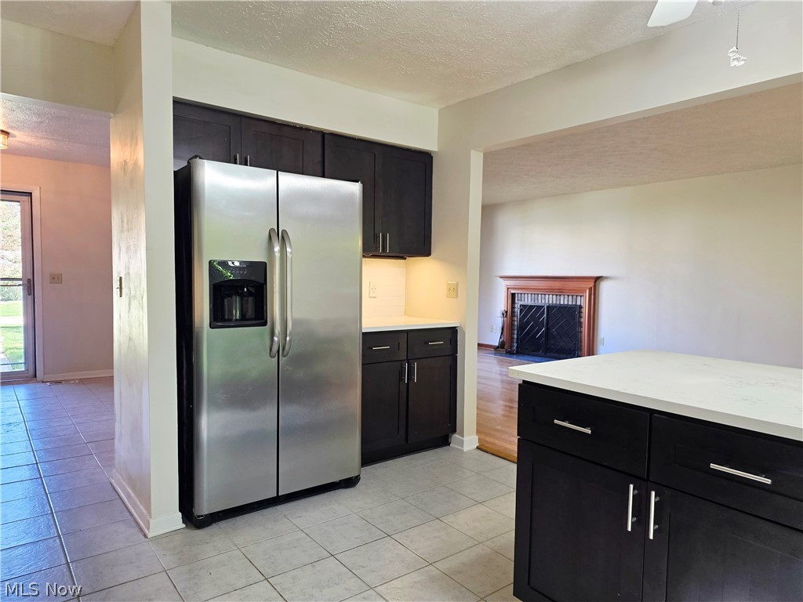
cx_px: 402
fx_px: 534
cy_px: 301
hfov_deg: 73.9
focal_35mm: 23
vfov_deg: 58.9
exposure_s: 1/120
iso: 160
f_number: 1.7
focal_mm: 6.25
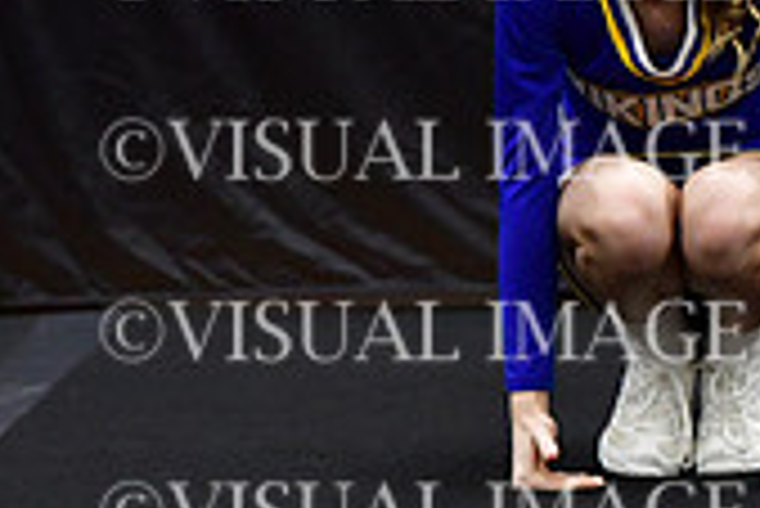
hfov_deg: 2.0
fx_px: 21763
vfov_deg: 1.3
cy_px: 241
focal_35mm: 1030
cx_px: 751
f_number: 3.5
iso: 5000
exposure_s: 1/500
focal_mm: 200
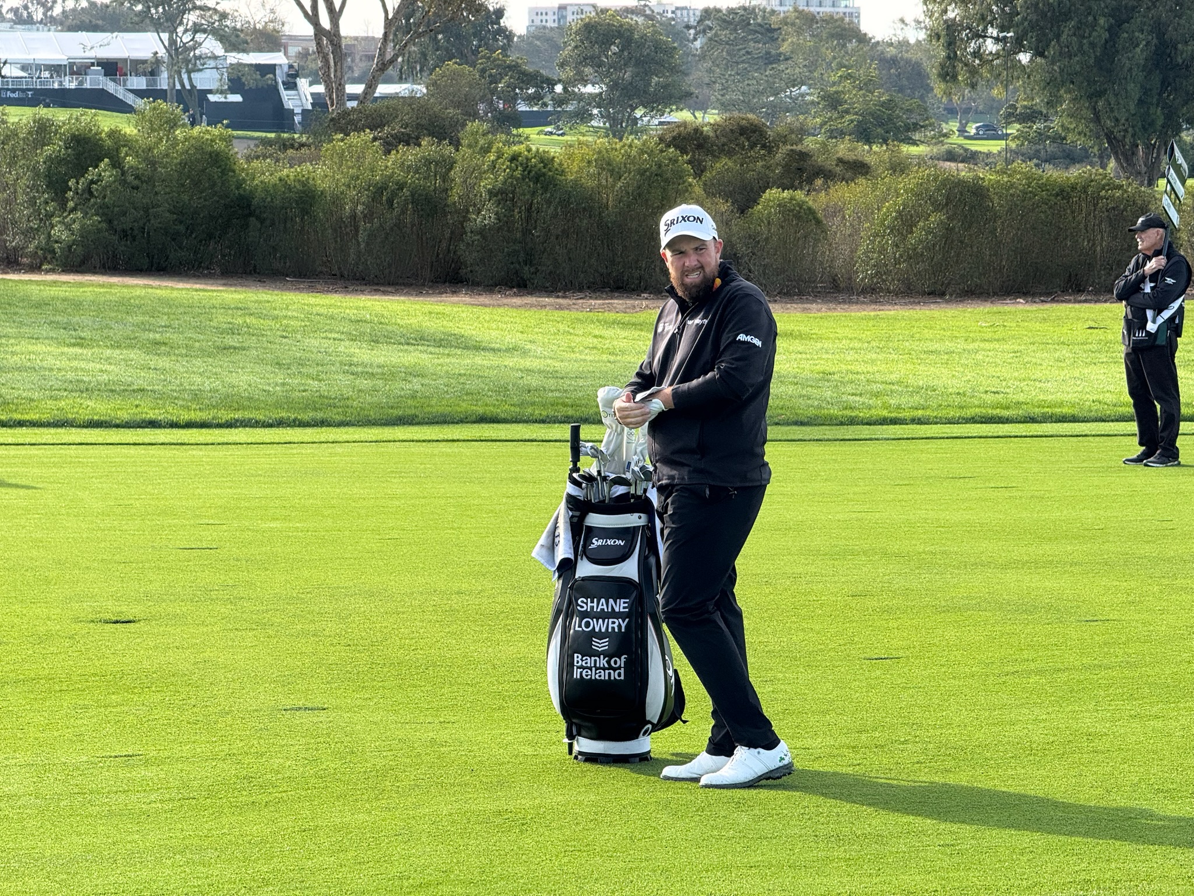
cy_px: 448
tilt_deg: -2.9
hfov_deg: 16.4
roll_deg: +0.5
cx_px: 597
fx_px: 4139
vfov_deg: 12.3
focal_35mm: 120
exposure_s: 1/464
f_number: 2.8
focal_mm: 15.66
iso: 50
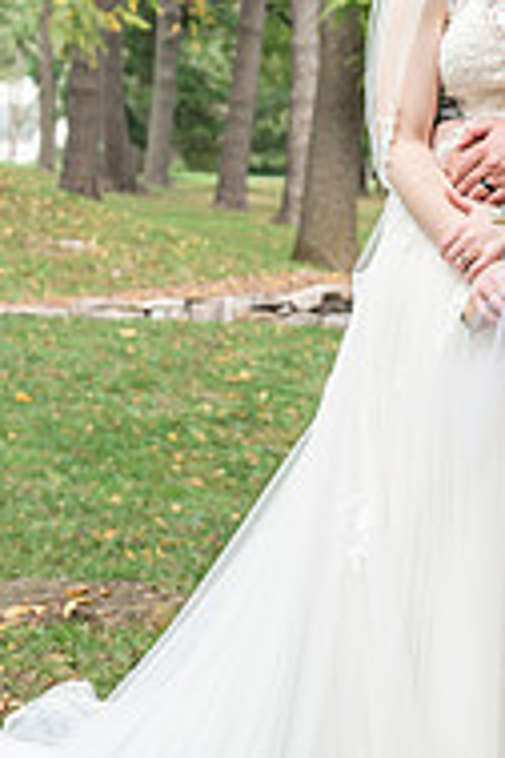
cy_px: 80
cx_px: 521
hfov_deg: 11.9
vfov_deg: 17.7
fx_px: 2399
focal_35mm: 114
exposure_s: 1/200
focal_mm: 48
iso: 400
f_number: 4
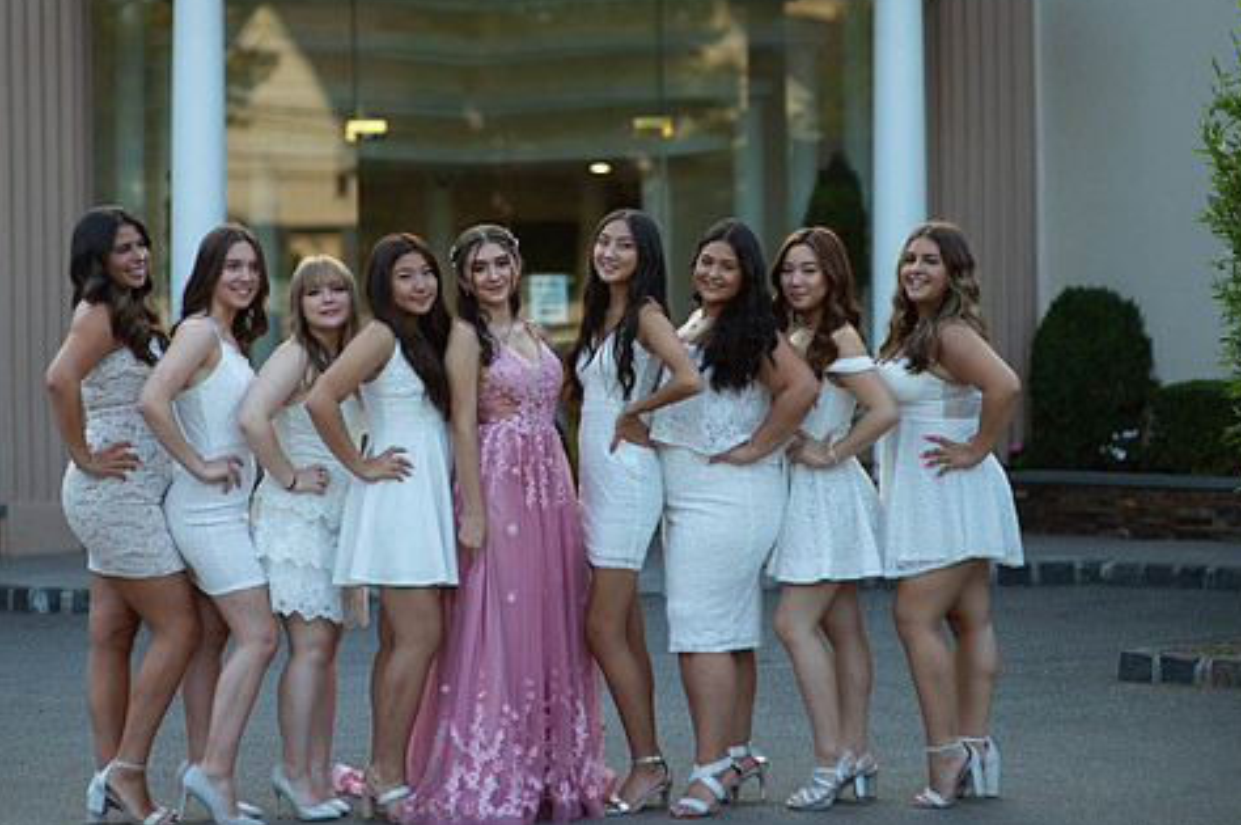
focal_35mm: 104
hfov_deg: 19.6
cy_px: 361
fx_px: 3581
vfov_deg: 13.1
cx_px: 526
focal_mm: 85
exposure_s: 1/1000
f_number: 2
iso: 250
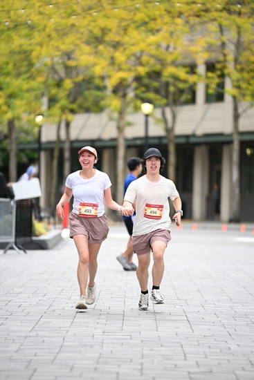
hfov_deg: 6.9
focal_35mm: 200
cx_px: 127
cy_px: 190
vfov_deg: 10.3
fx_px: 2115
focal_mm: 200
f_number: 2.8
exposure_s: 1/1600
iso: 640
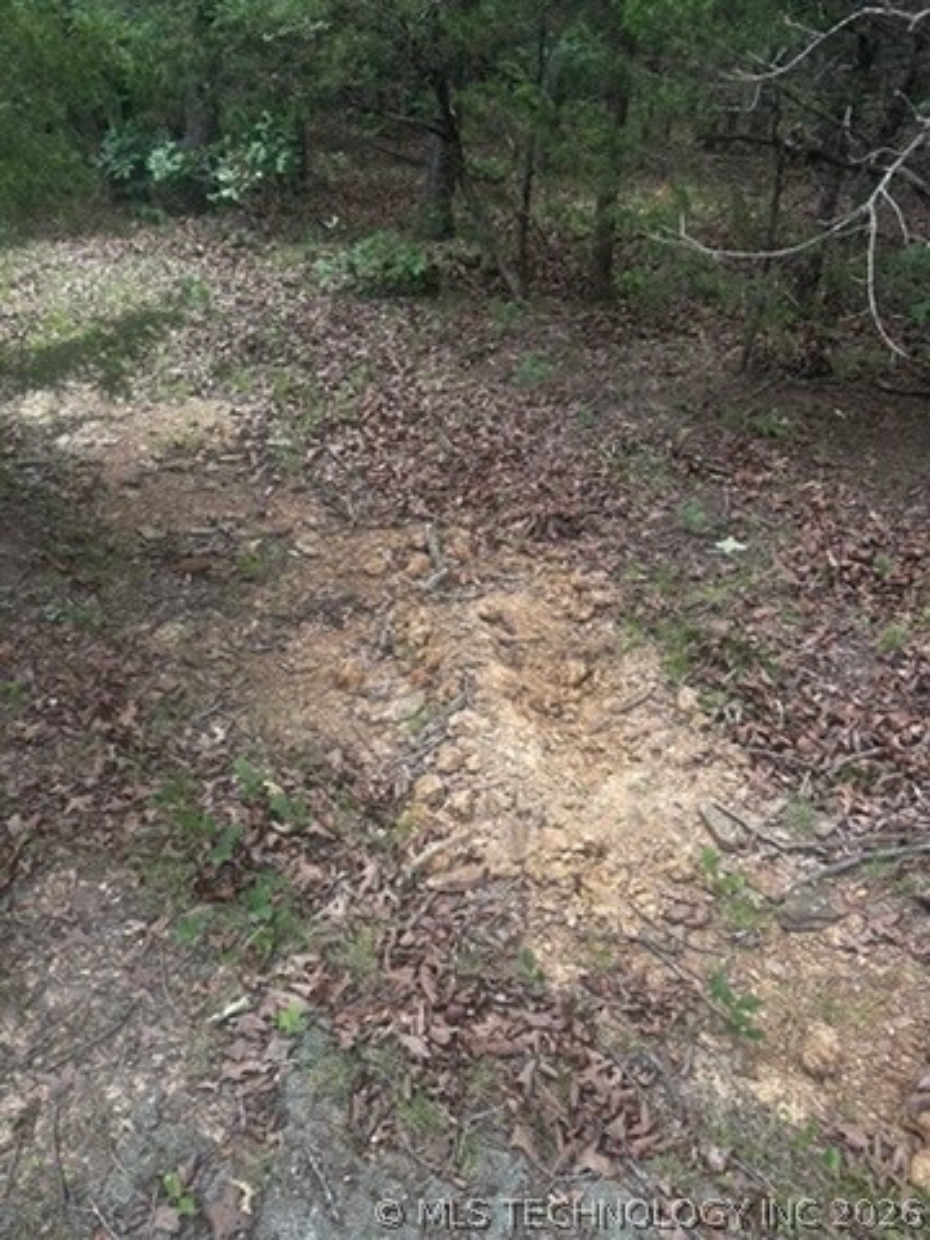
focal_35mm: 24
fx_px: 860
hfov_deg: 56.8
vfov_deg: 71.6
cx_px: 465
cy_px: 620
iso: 80
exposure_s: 1/529
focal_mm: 6.86
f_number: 1.78
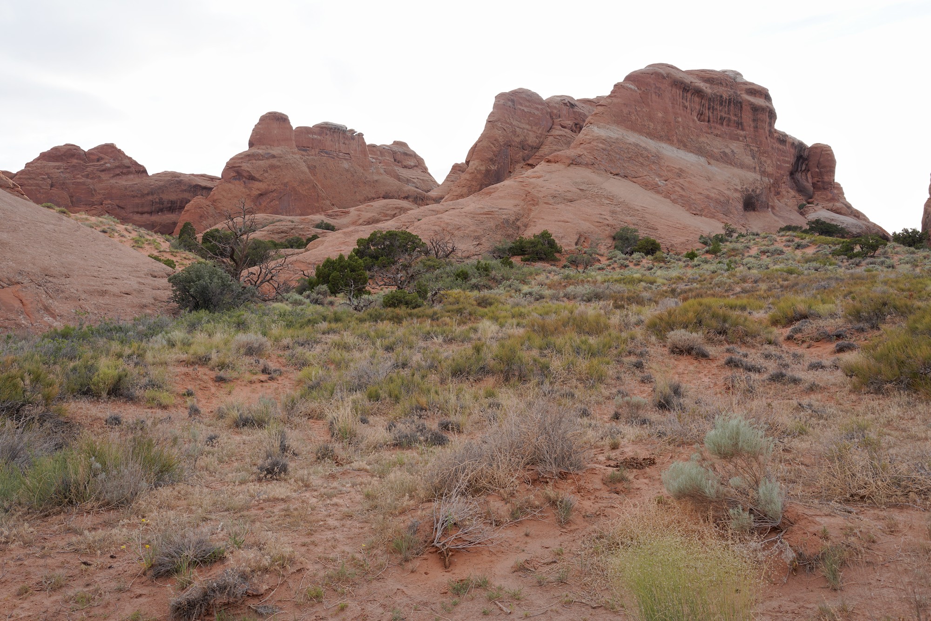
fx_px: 750
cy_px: 310
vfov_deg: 45.0
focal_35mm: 29
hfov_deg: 63.7
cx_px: 466
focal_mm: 29
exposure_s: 1/100
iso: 200
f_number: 9
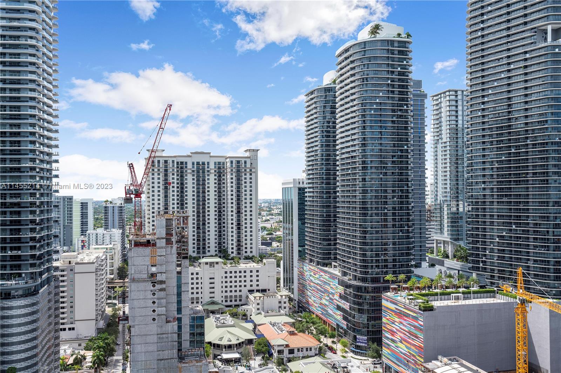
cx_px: 280
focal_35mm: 35
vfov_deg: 37.8
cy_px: 186
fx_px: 545
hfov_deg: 54.4
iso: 100
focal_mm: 35
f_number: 10
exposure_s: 1/125
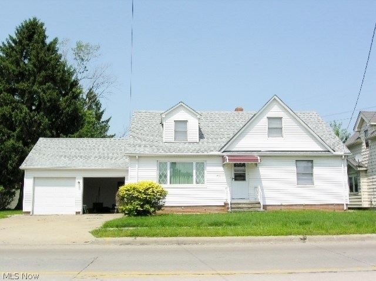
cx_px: 188
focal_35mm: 37
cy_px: 140
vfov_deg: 38.6
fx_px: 401
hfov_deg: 50.2
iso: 50
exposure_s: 1/265
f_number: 6.8
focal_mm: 9.3
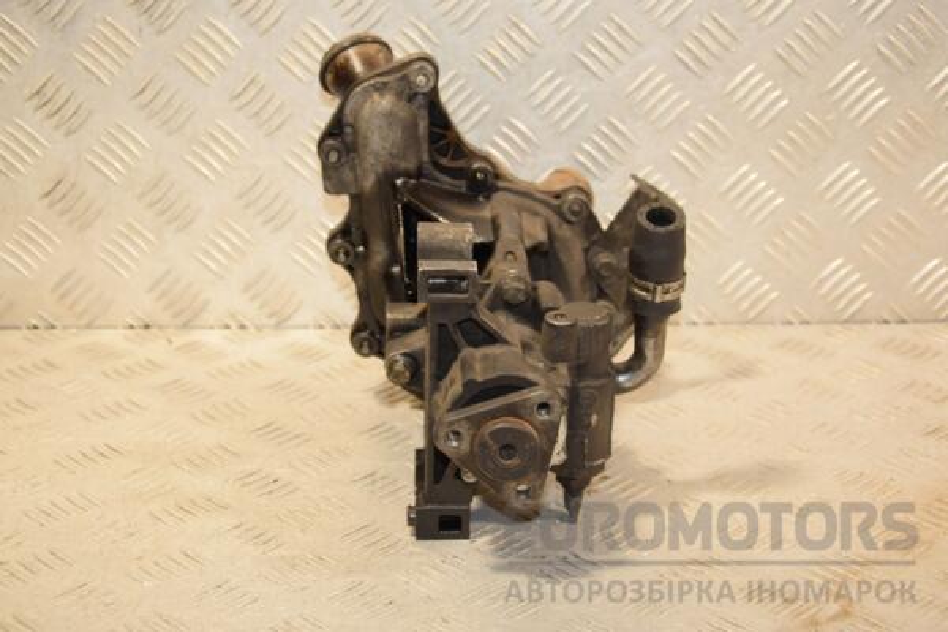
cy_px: 316
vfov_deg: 20.2
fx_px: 1777
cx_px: 474
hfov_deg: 29.9
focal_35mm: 68
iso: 800
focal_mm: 45
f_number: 5.6
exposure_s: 1/200
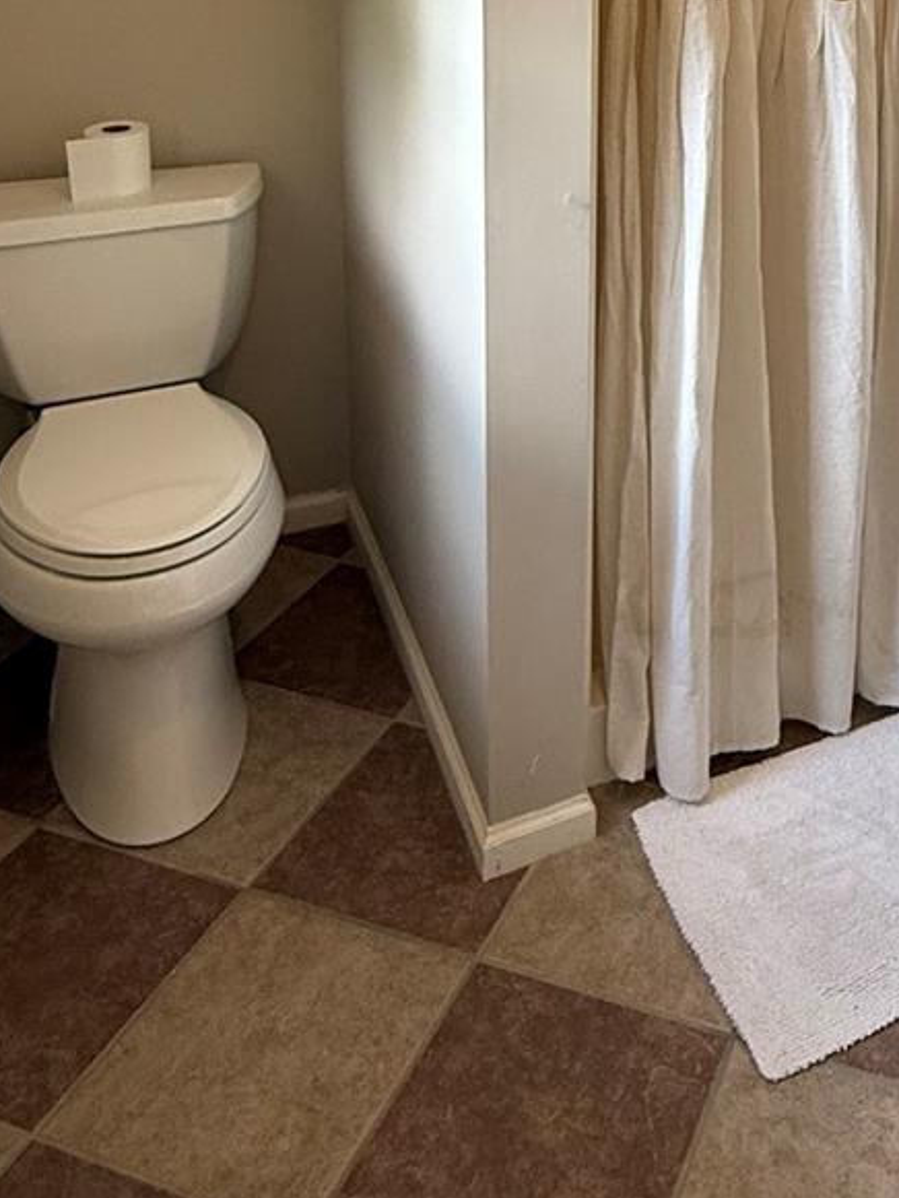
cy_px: 95
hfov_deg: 36.4
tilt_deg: -11.6
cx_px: 802
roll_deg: -3.3
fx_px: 1281
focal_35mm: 37
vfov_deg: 45.0
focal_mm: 2.22
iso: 160
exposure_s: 1/120
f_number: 2.2
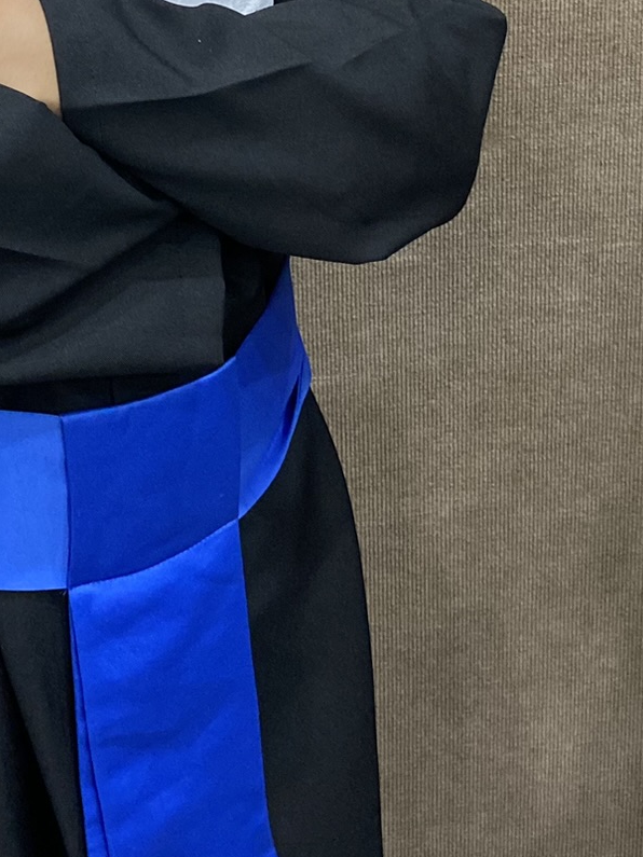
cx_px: 114
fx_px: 1660
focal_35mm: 67
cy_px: -41
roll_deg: +3.7
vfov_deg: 27.0
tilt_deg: -14.4
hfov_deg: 21.6
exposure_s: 1/30
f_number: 1.8
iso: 500
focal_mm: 4.25
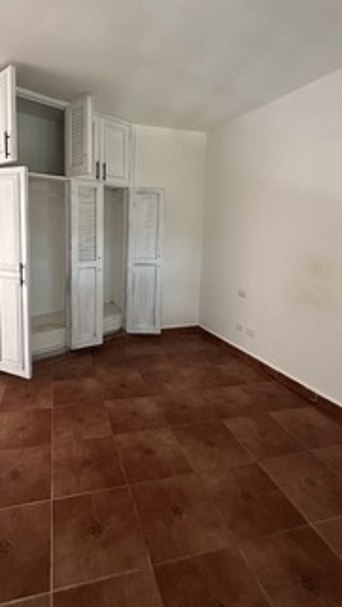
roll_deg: -2.0
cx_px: 127
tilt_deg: -6.3
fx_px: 306
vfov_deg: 88.9
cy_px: 259
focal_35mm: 19
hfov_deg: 57.7
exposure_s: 1/60
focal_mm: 2.22
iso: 1000
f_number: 2.2
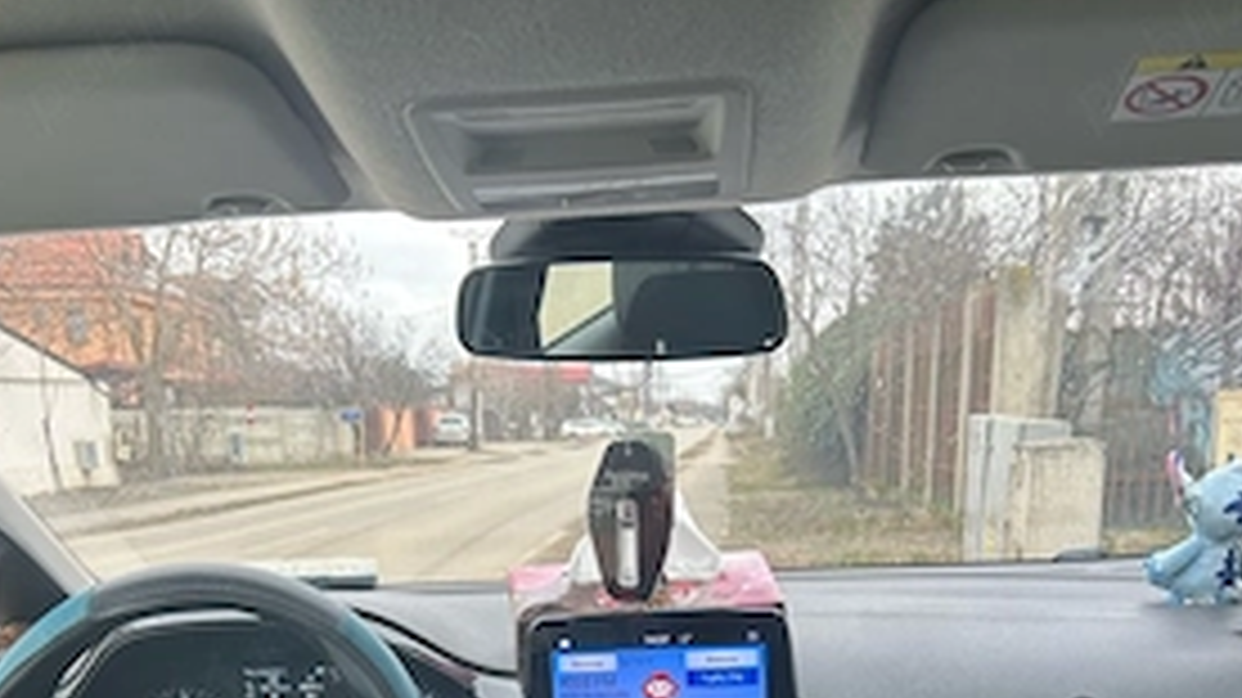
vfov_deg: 26.6
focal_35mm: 41
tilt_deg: -16.0
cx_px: 608
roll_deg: +0.6
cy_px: 770
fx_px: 1350
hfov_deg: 49.4
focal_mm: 5.7
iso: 40
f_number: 1.5
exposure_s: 1/194
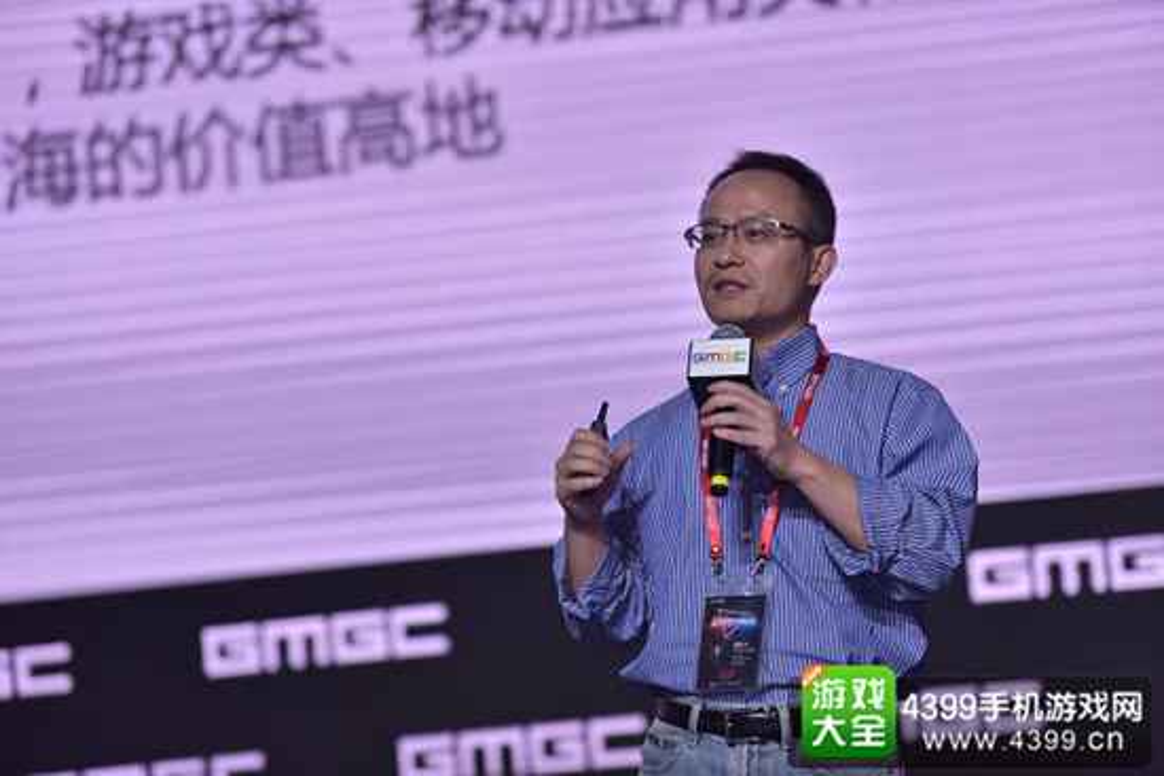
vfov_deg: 10.2
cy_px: 388
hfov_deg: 15.2
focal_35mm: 135
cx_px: 582
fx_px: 4366
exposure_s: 1/800
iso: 800
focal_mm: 135
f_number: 2.8
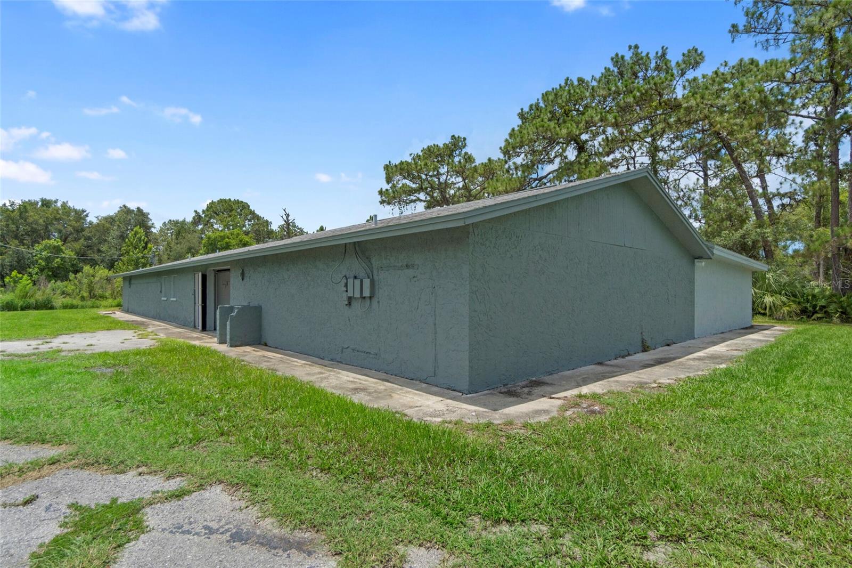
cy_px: 284
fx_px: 426
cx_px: 426
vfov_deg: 67.4
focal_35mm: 18
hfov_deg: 90.0
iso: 320
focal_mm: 12
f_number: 5
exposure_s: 1/4000
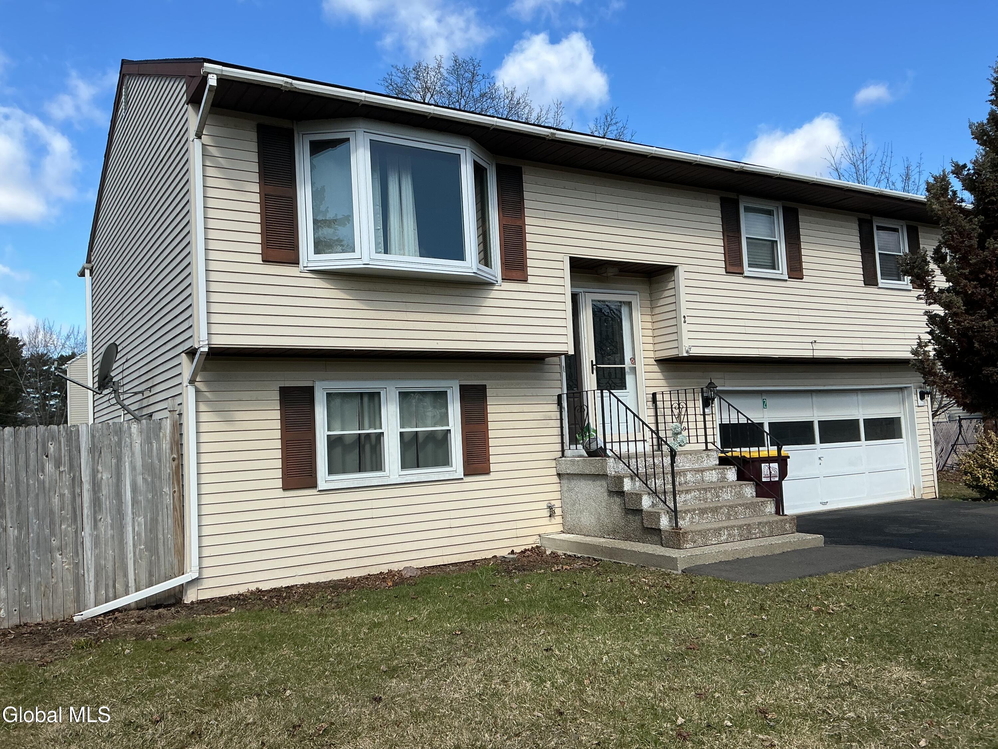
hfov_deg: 61.7
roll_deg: +2.9
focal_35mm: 29
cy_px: 374
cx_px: 499
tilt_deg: +3.6
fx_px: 836
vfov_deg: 48.2
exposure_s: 1/1412
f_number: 1.8
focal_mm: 3
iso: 25
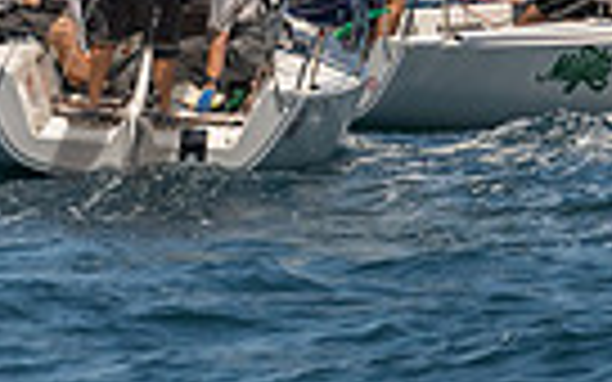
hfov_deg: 2.0
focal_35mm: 1044
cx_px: -31
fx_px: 17413
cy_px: -307
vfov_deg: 1.3
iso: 640
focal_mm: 200
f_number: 9
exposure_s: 1/1000
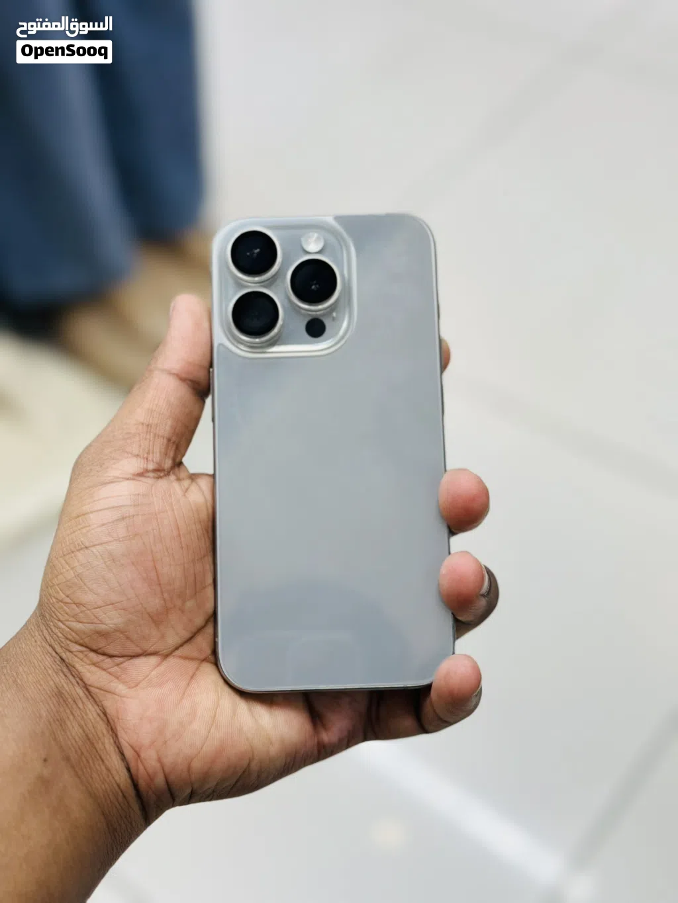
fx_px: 1253
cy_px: 452
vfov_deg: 39.7
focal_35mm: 48
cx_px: 339
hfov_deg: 30.3
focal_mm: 6.86
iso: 64
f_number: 1.78
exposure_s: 1/129
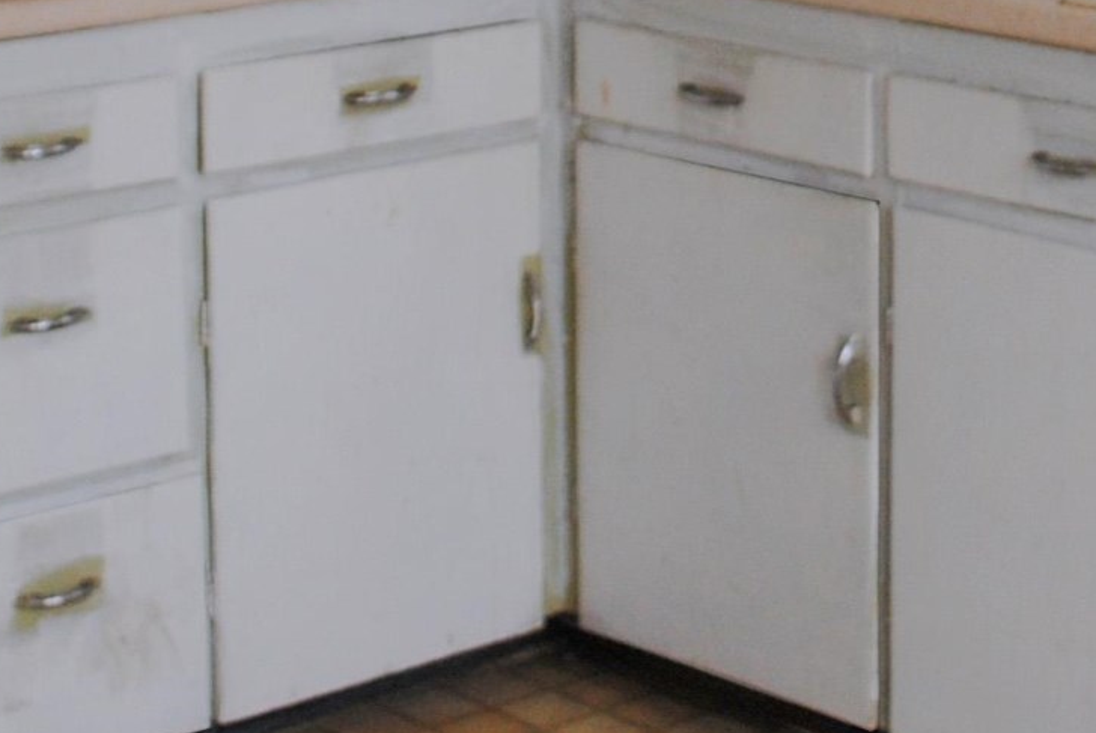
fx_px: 3474
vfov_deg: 11.7
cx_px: 724
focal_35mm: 114
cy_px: -241
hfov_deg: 17.9
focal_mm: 18
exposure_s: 1/80
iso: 200
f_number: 4.5
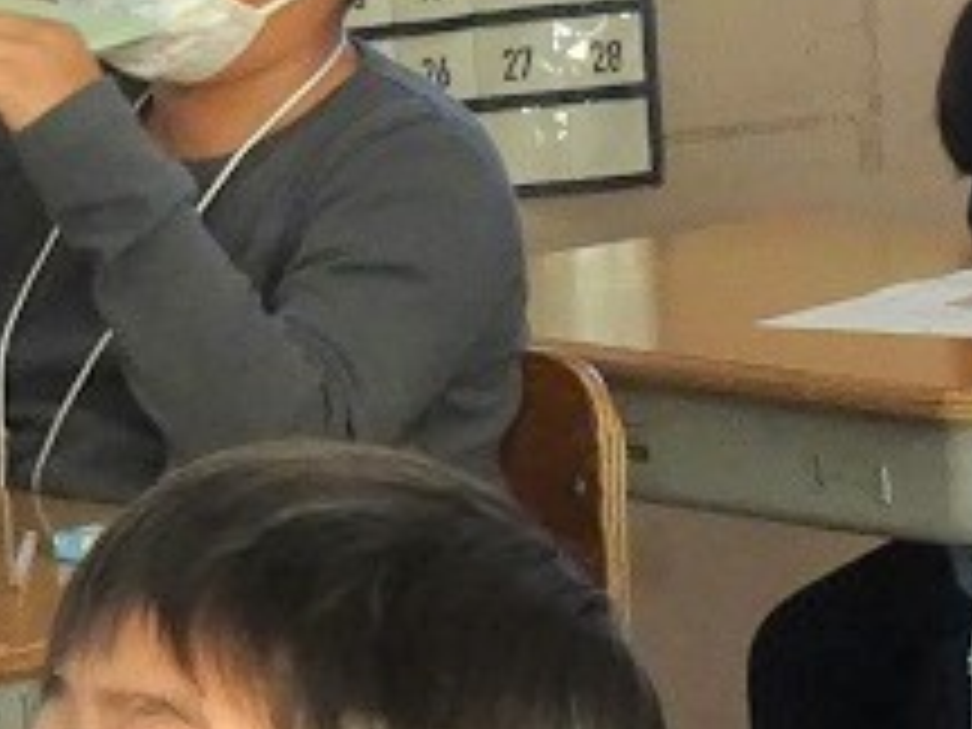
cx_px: 1876
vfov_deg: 3.9
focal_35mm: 385
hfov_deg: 5.1
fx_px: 10811
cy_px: 736
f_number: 5
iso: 400
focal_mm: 14.54
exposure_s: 1/100
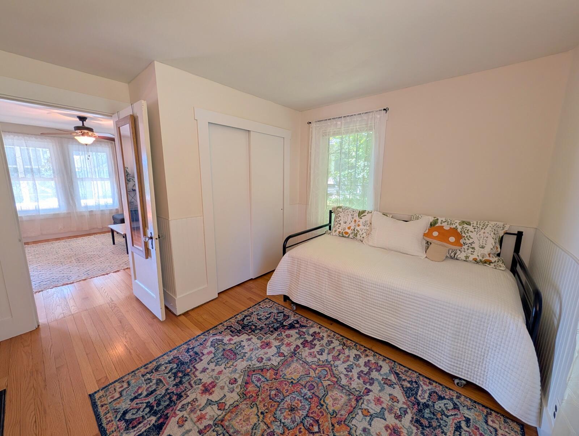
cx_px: 290
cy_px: 218
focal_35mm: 12
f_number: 1.7
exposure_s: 1/60
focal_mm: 2.02
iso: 59
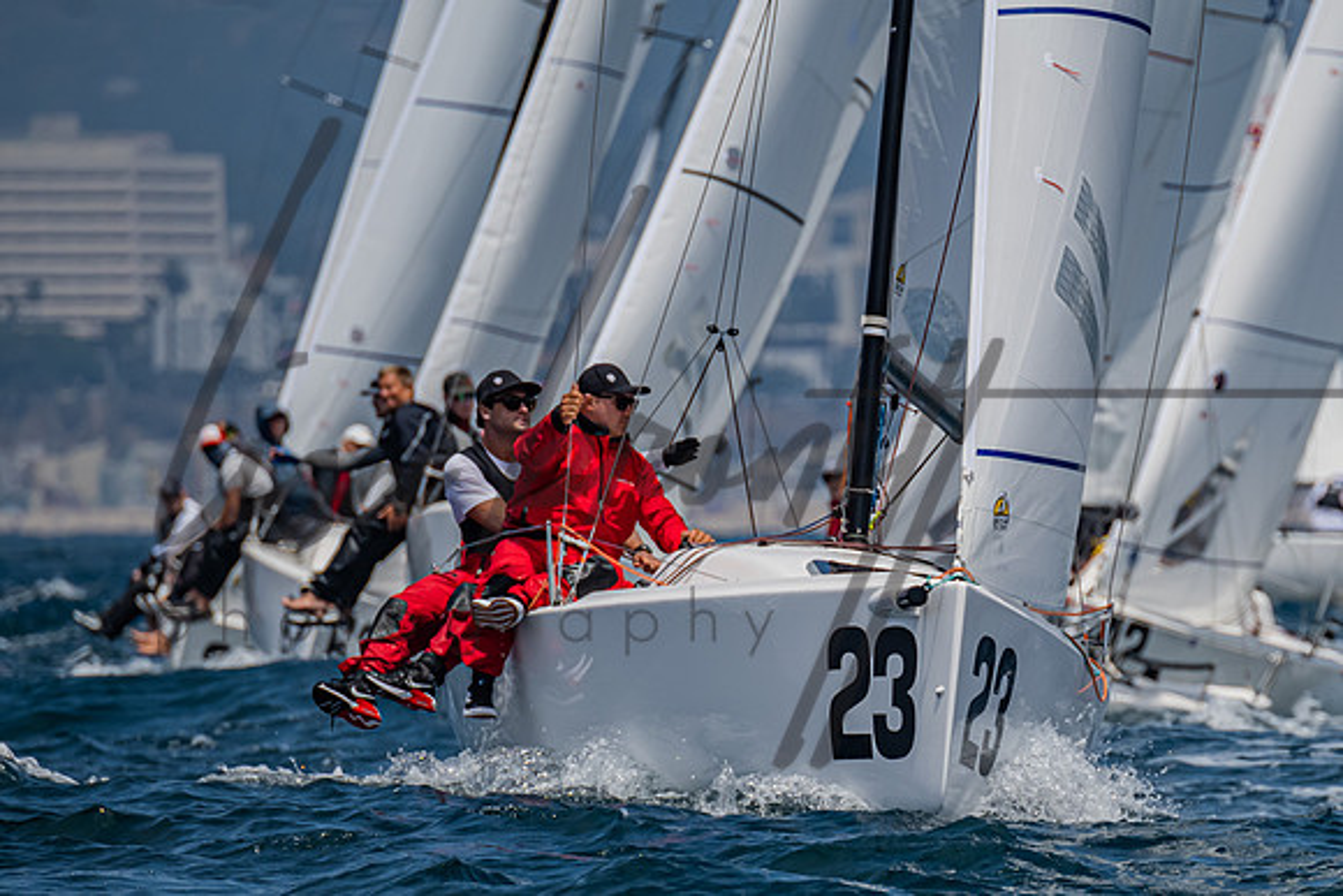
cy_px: 765
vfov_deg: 1.9
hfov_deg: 2.9
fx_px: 26502
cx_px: 1098
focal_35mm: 710
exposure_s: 1/2500
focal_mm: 400
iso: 400
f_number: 6.3
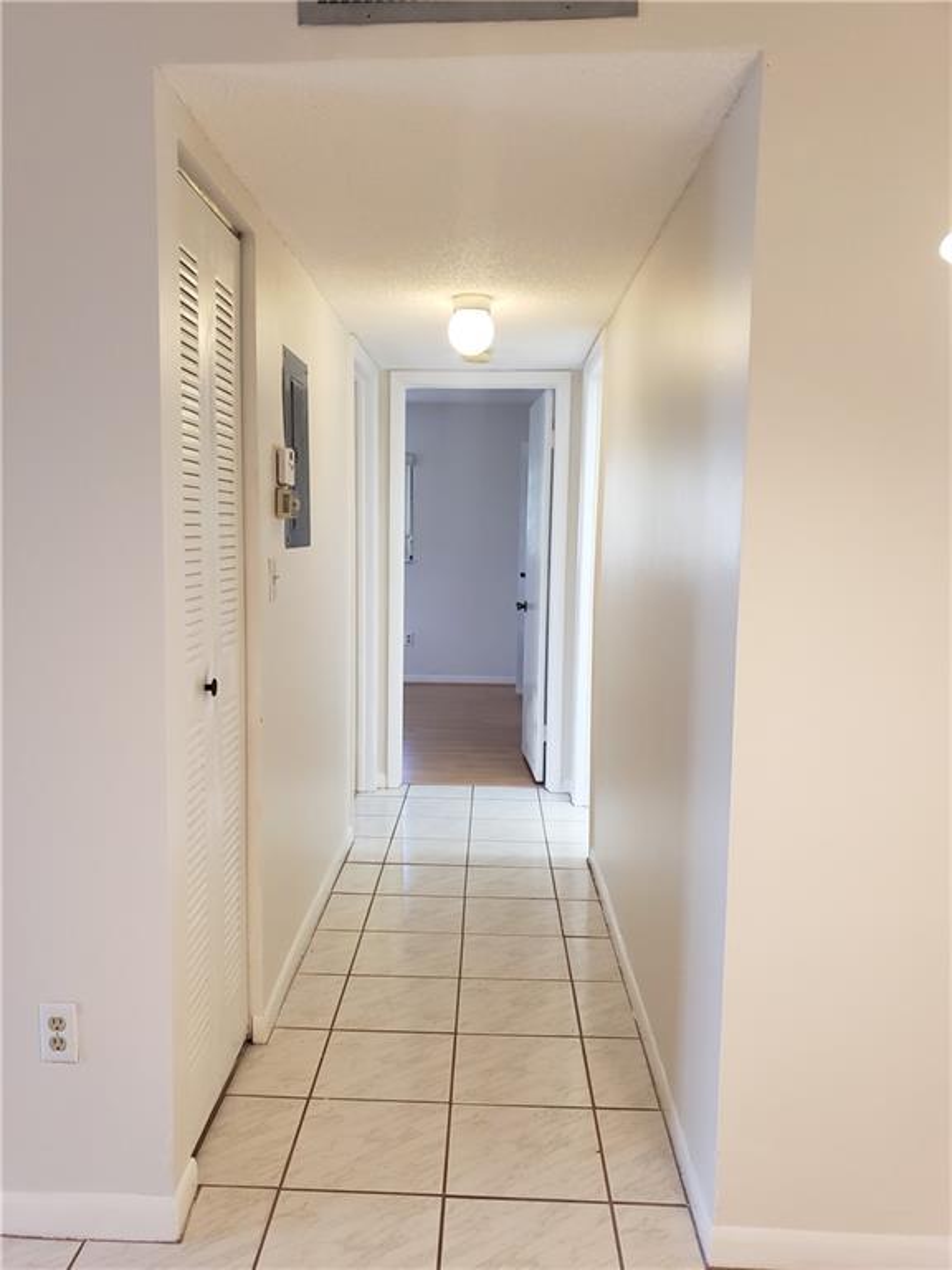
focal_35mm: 26
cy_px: 635
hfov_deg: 53.1
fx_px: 953
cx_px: 476
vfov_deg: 67.3
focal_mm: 4.3
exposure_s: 1/60
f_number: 2.4
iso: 250
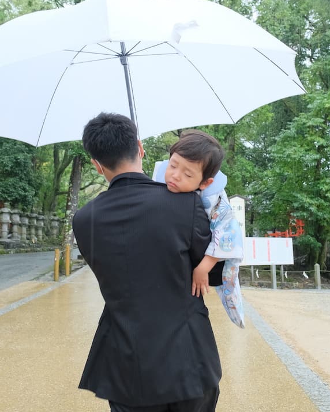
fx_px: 415
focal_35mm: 34
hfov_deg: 43.1
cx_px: 201
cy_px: 205
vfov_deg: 52.8
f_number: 5
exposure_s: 1/60
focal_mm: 16
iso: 1600
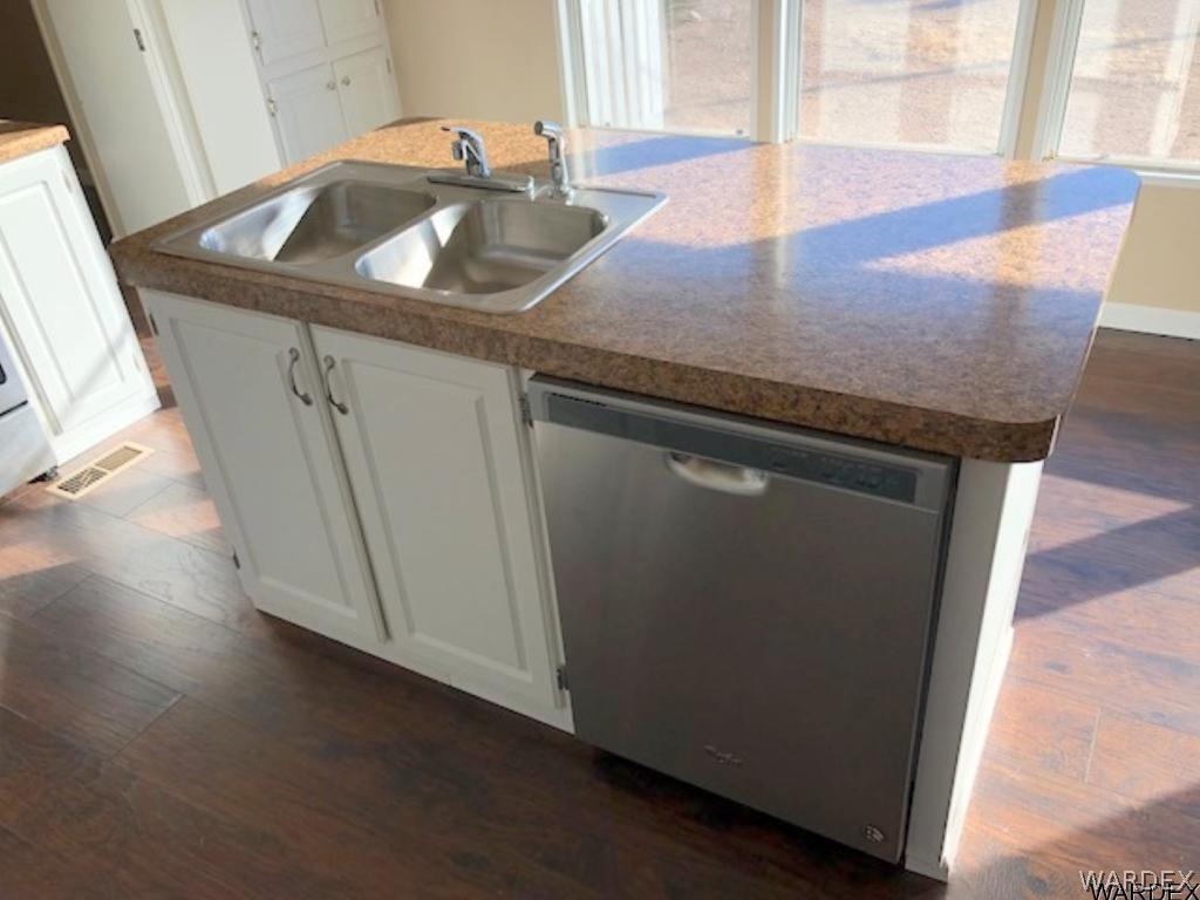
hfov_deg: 61.7
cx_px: 600
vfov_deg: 48.2
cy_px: 450
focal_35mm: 29
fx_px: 1005
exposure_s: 1/480
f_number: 1.8
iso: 20
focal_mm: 3.99
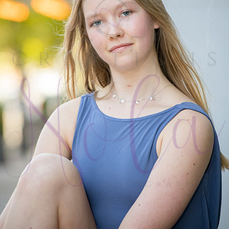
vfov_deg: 8.8
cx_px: 114
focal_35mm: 199
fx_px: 1489
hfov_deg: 8.8
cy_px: 86
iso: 800
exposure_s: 1/400
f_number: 4.5
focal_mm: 155
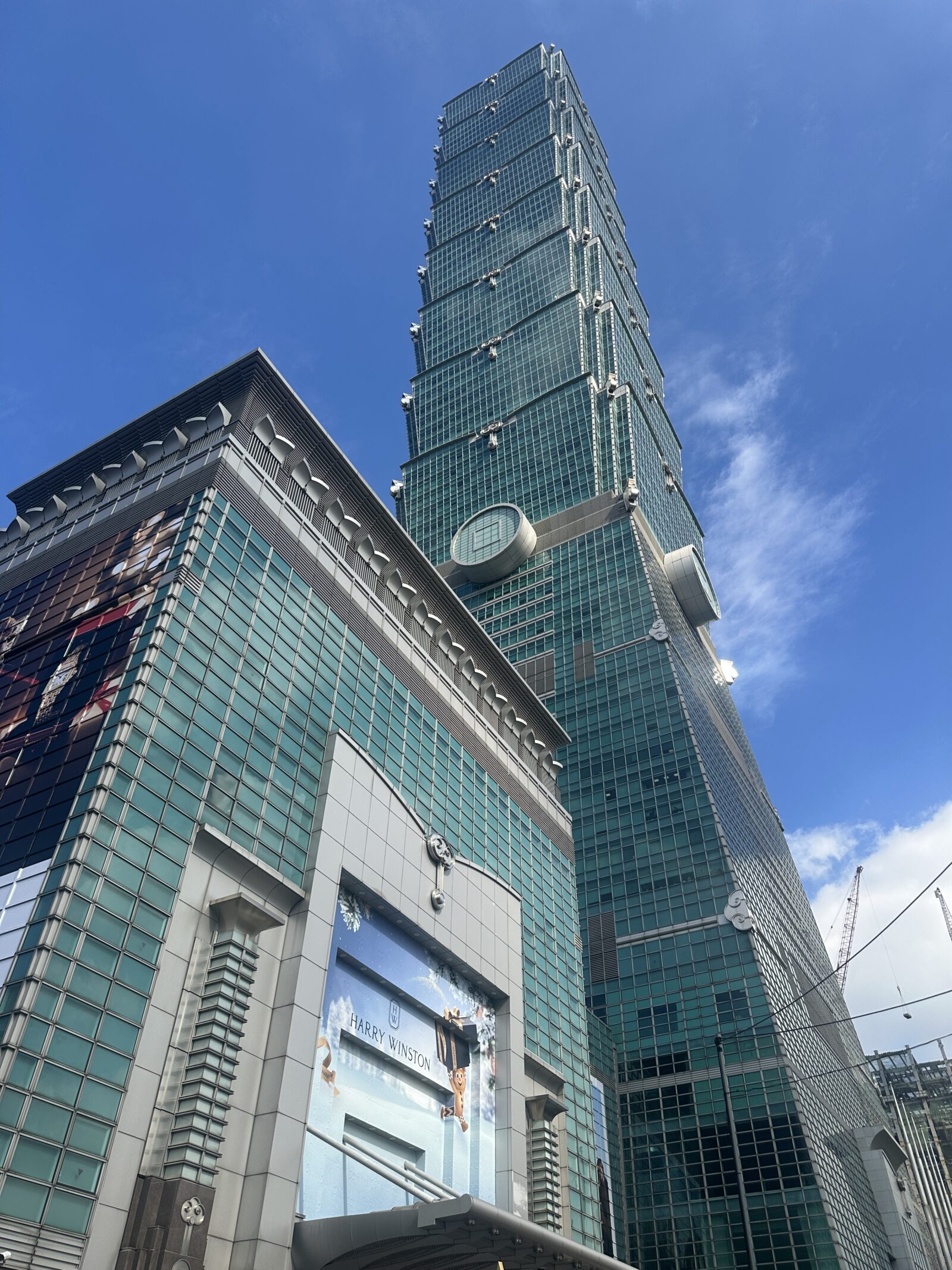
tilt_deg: +45.0
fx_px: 880
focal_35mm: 24
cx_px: 476
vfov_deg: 71.6
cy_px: 635
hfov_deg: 56.8
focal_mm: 6.86
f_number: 1.78
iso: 80
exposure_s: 1/3472
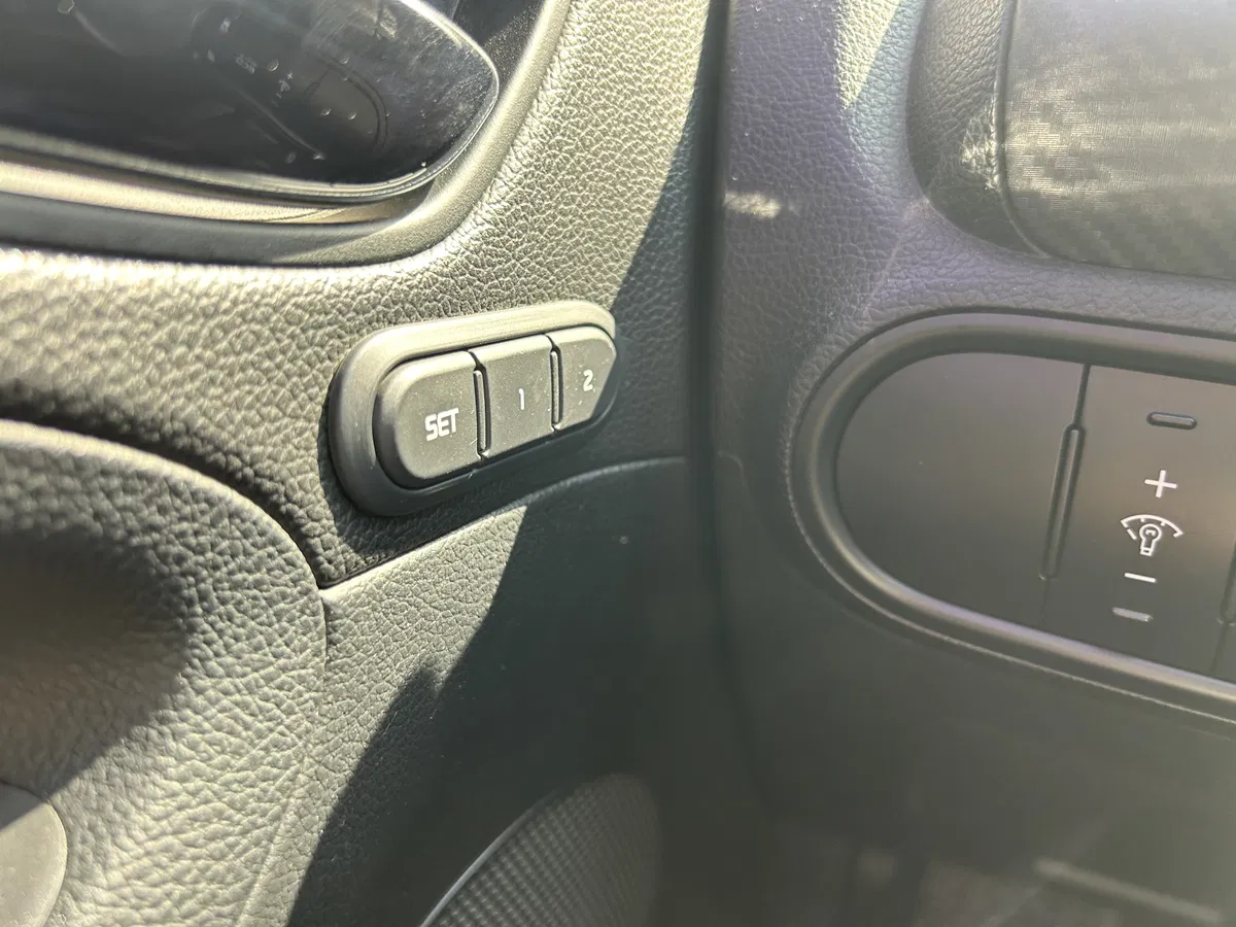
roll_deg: -1.4
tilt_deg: -17.9
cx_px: 618
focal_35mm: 26
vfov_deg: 53.1
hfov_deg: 67.3
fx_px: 928
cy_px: 464
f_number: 1.5
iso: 100
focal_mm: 5.7
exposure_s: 1/121
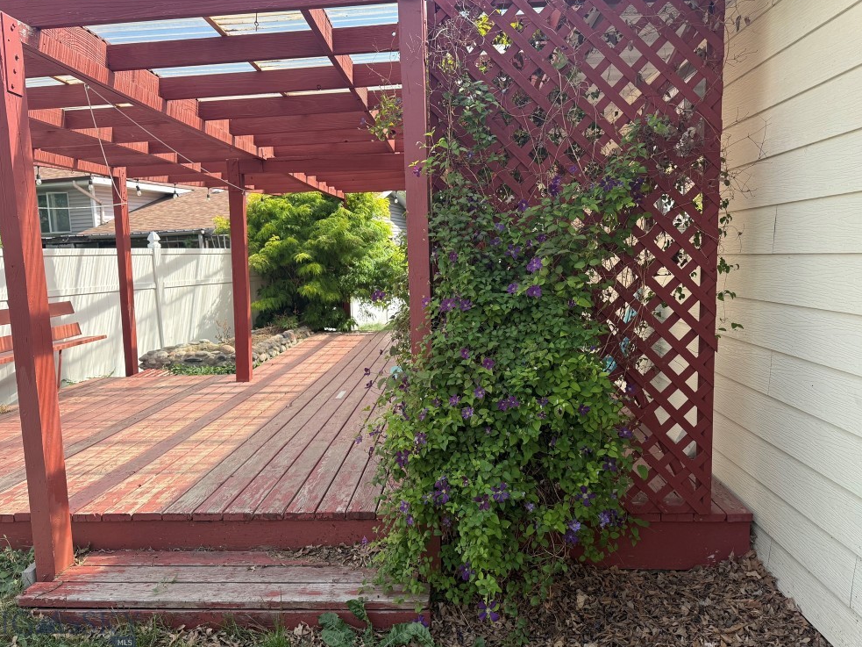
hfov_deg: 69.4
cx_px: 420
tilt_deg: -5.7
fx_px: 622
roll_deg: +1.5
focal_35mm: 25
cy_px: 324
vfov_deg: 54.9
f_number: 1.78
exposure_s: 1/1949
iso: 100
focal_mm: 6.76
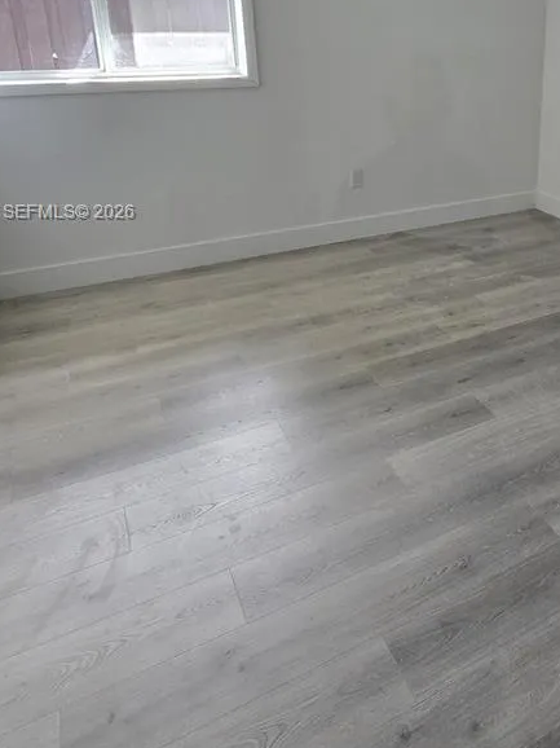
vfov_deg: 62.6
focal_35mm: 27
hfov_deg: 47.4
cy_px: 214
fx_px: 583
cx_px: 477
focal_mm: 2.2
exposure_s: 1/60
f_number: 2.2
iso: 64
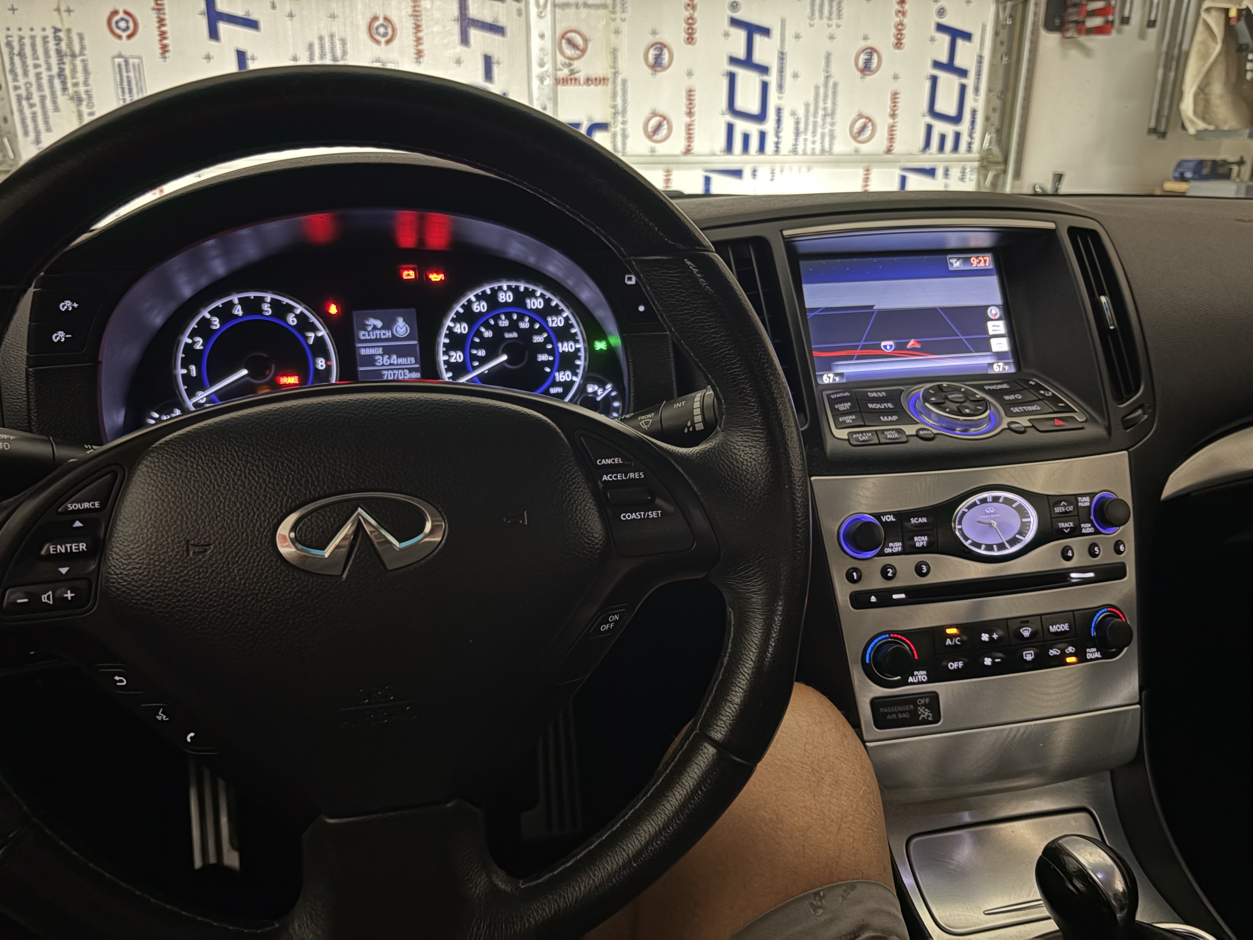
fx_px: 941
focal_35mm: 26
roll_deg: +0.1
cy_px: 470
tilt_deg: -19.2
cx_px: 626
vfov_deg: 53.1
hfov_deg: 67.3
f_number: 1.6
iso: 640
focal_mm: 5.96
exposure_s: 1/11
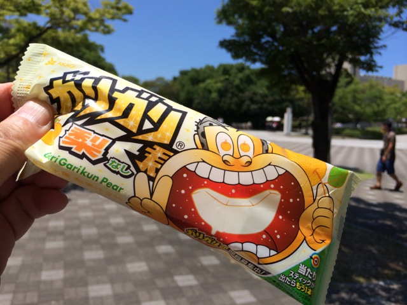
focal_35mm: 30
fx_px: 353
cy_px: 152
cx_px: 204
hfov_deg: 60.0
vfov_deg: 46.8
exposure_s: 1/2564
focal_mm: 4.12
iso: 32
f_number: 2.2
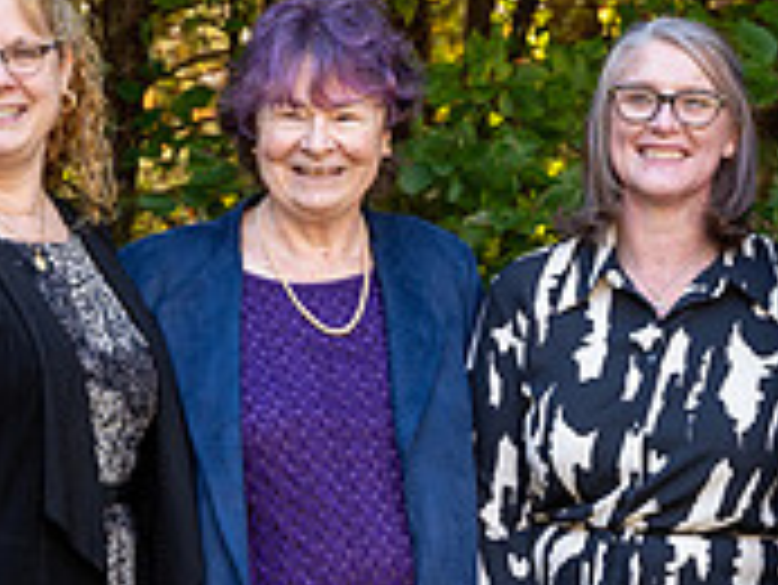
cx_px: 463
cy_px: 428
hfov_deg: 11.5
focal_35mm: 171
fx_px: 3846
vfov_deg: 8.7
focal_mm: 53
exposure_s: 1/200
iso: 900
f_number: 4.5
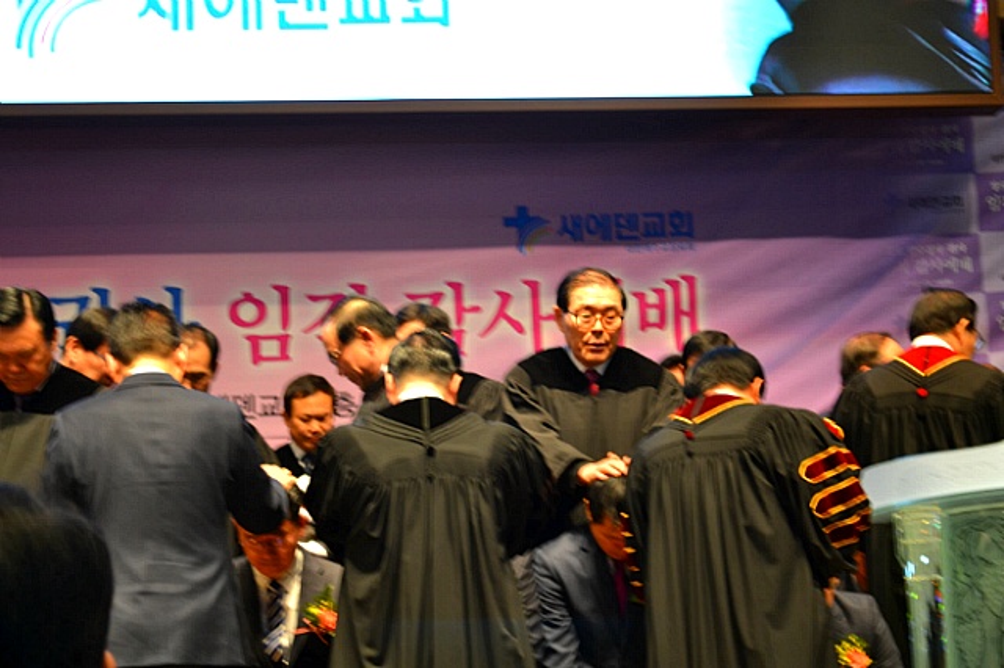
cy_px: 334
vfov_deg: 16.5
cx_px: 502
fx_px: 2300
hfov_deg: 24.6
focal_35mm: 82
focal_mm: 55
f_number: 5.6
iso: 400
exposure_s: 1/25
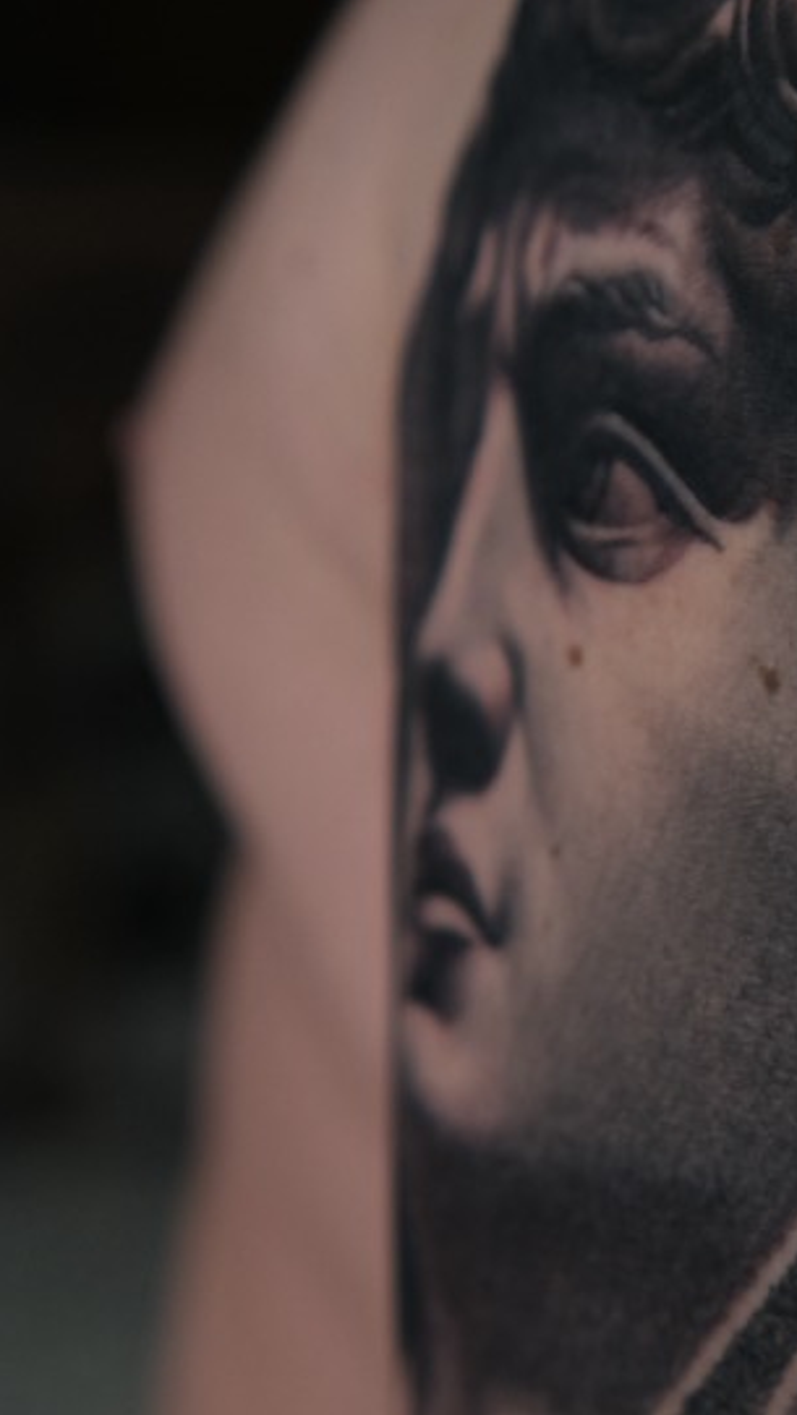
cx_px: 894
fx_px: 4357
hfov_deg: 10.3
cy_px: 812
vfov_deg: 18.5
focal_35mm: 116
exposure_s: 1/160
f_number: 2
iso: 640
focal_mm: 33
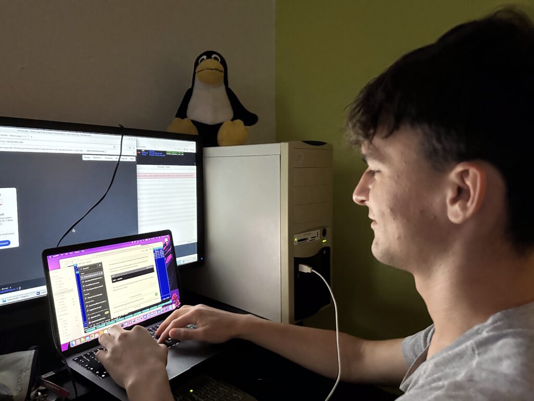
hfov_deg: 71.6
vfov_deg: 56.8
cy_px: 200
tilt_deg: -5.1
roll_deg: +0.9
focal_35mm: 24
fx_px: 370
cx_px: 267
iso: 1000
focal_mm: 6.86
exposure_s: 1/25
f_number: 1.78
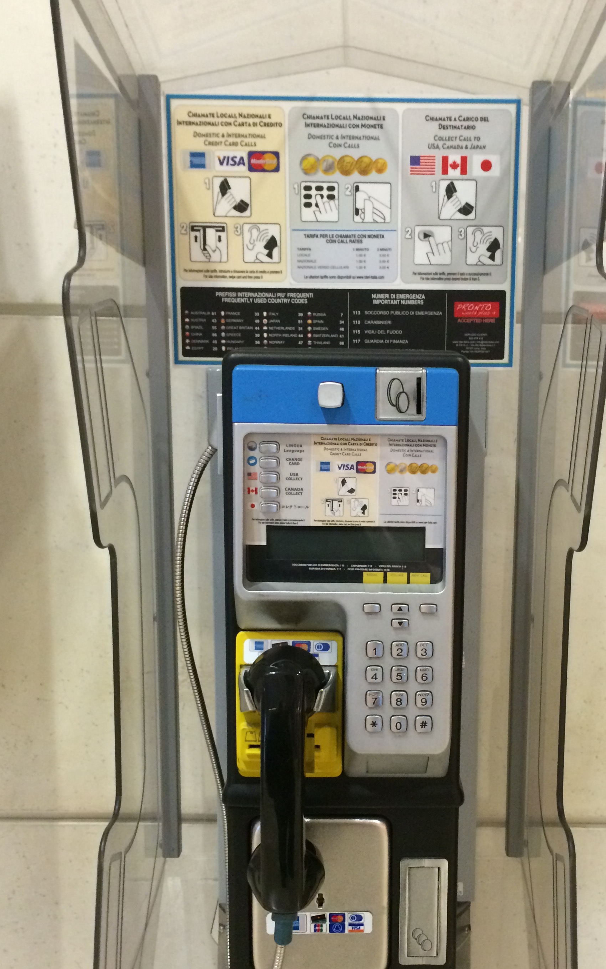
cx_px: 374
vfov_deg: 52.5
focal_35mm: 37
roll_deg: +0.3
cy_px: 563
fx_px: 978
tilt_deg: -11.3
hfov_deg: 34.3
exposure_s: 1/20
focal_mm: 4.15
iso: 320
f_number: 2.2
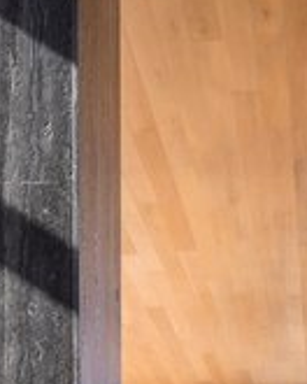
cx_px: 360
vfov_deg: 16.3
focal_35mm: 109
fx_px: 1238
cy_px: 553
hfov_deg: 13.8
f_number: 13
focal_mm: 24
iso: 125
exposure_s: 1/40
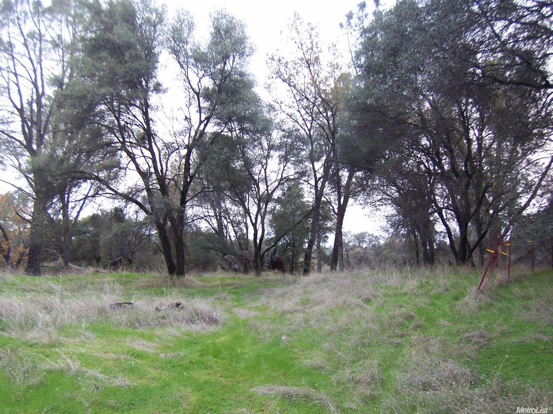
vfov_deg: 58.9
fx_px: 367
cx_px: 276
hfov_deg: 73.9
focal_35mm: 23
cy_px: 207
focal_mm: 3.8
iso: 125
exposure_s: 1/30
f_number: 2.8
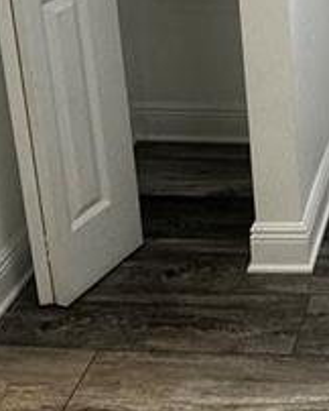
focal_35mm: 81
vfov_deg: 22.1
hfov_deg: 17.9
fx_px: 984
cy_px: -59
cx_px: 416
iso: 125
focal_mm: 2.22
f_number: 2.2
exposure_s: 1/120
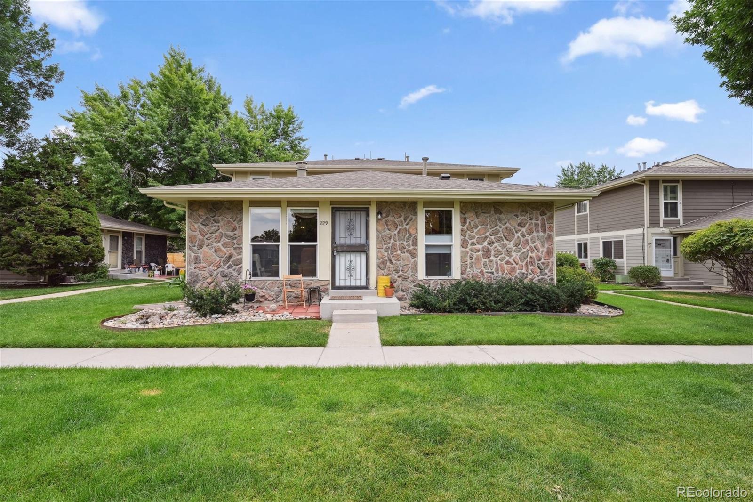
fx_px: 345
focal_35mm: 16
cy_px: 251
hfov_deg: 95.0
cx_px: 376
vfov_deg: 72.0
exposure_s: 1/250
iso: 400
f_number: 10
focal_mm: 16.5
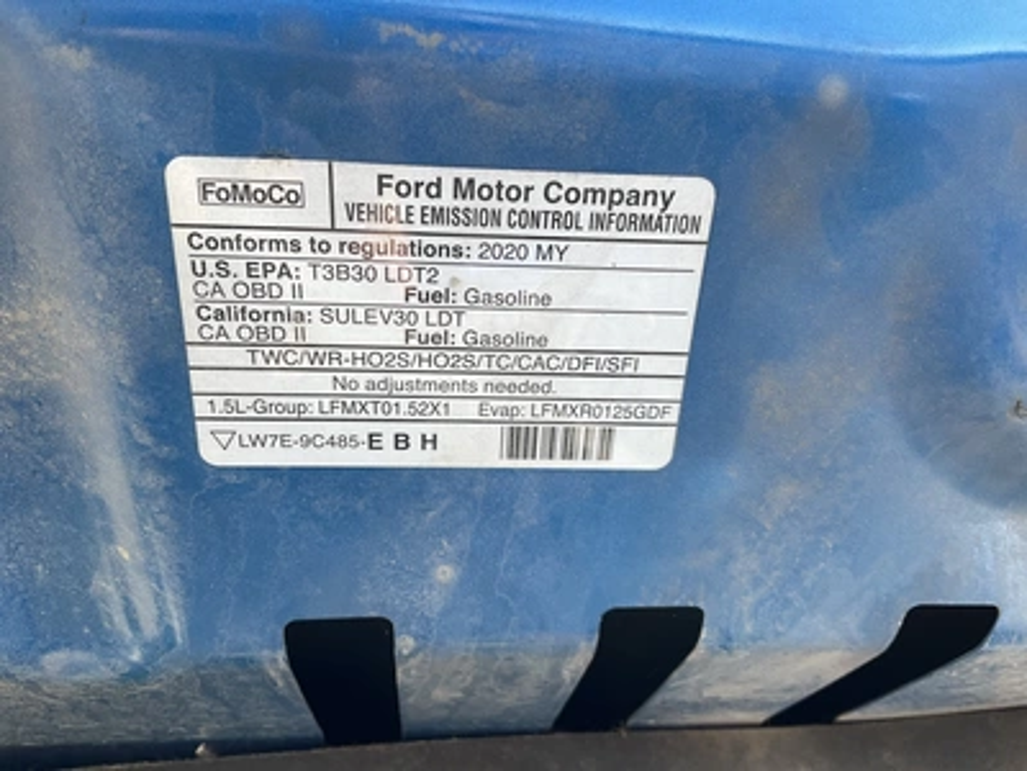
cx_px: 514
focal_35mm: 29
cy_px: 386
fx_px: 860
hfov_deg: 61.7
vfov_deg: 48.2
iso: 20
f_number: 1.8
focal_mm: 3
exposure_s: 1/189
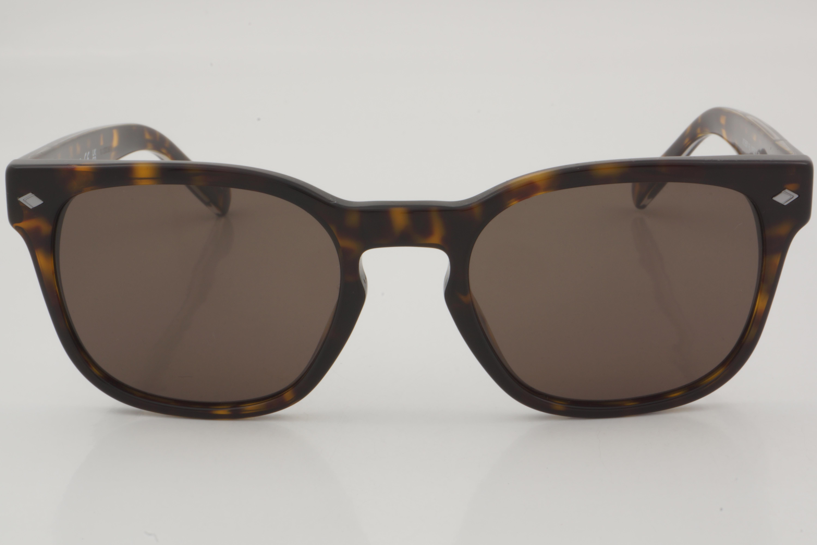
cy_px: 272
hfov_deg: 24.6
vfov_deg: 16.6
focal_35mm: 82
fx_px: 1872
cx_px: 408
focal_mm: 55
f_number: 32
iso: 100
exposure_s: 1/3
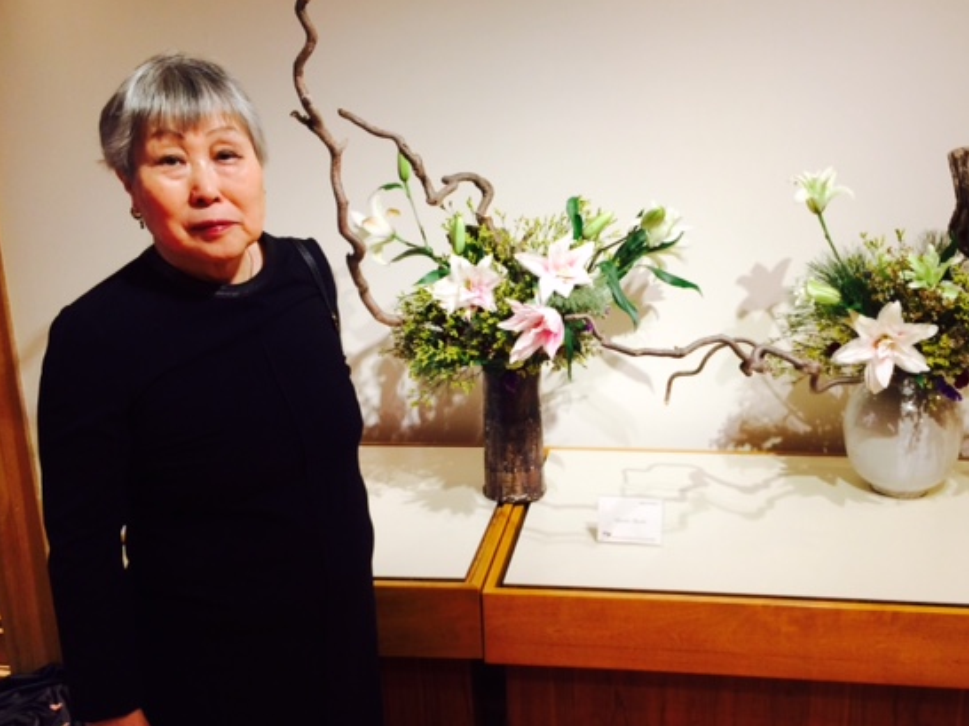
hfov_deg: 53.7
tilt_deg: -16.6
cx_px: 561
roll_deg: +0.9
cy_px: 387
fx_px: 951
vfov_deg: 41.7
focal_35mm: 34
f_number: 2.2
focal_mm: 4.15
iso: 80
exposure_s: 1/30
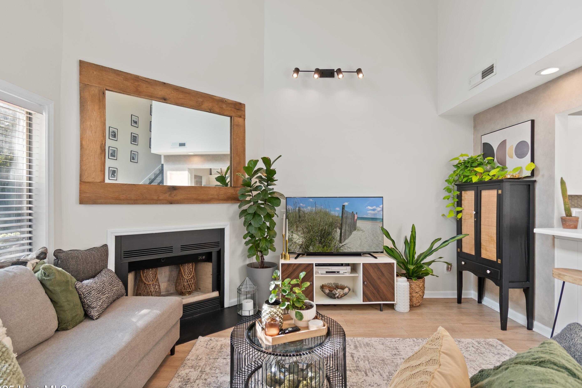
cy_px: 202
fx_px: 259
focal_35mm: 16
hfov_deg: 96.7
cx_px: 289
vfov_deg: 73.7
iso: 100
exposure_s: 1/8
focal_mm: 10
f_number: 4.5
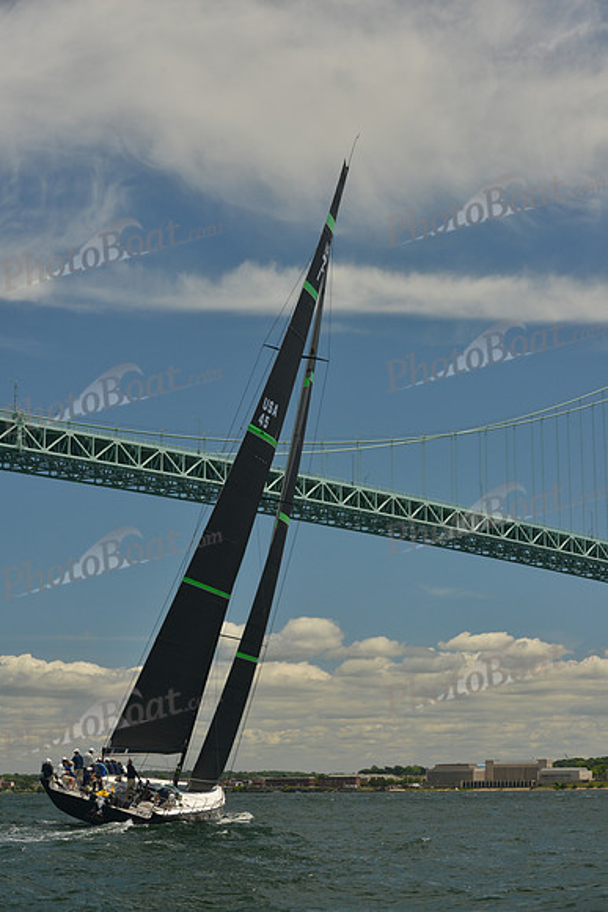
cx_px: 304
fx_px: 1772
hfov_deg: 19.5
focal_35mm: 70
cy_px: 456
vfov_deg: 28.8
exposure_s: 1/1000
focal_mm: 70
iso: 400
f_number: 7.1
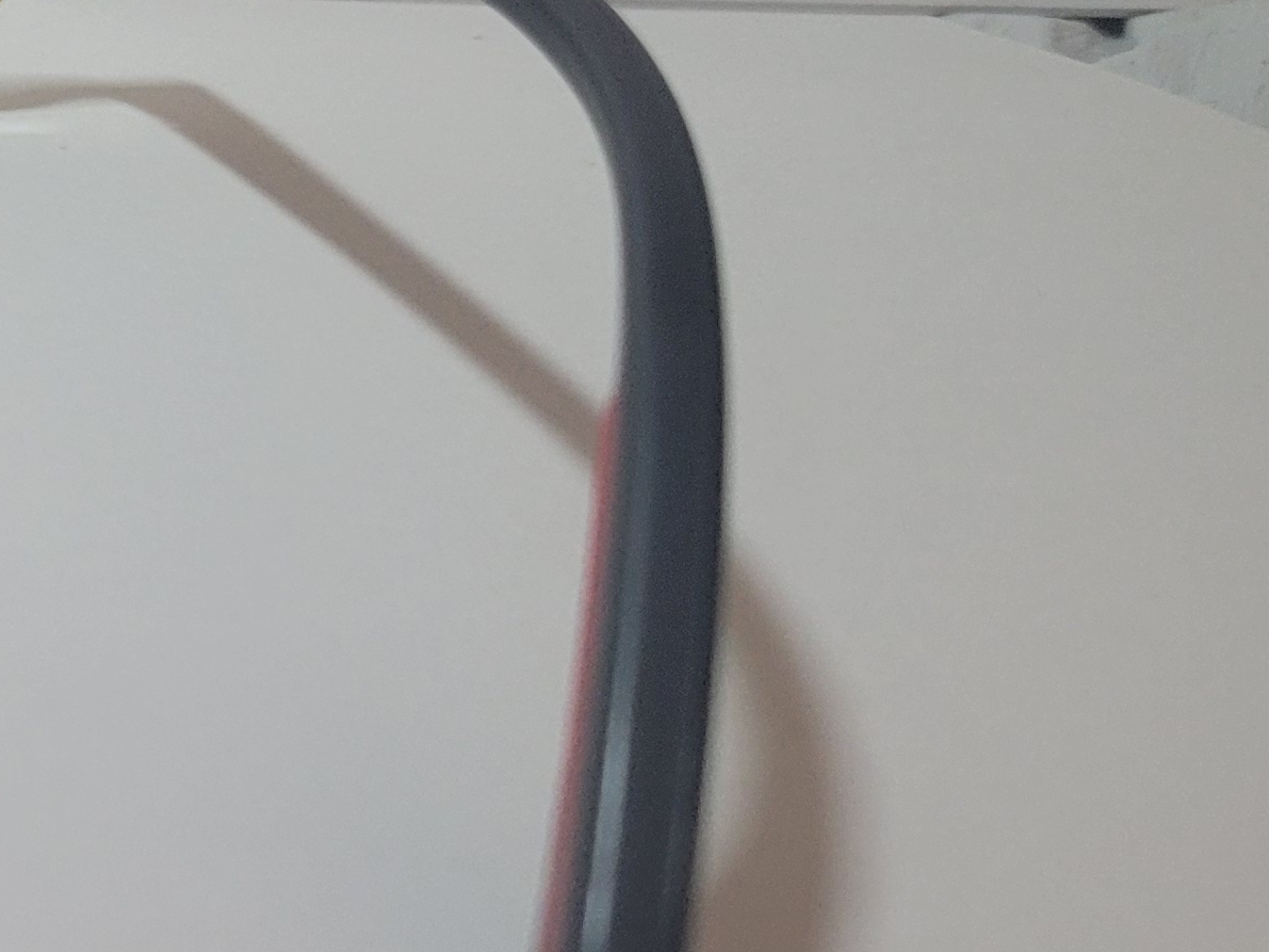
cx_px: -723
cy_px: 233
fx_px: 3226
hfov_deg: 19.1
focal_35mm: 88
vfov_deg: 16.7
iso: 250
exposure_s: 1/60
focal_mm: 5.4
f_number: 1.8
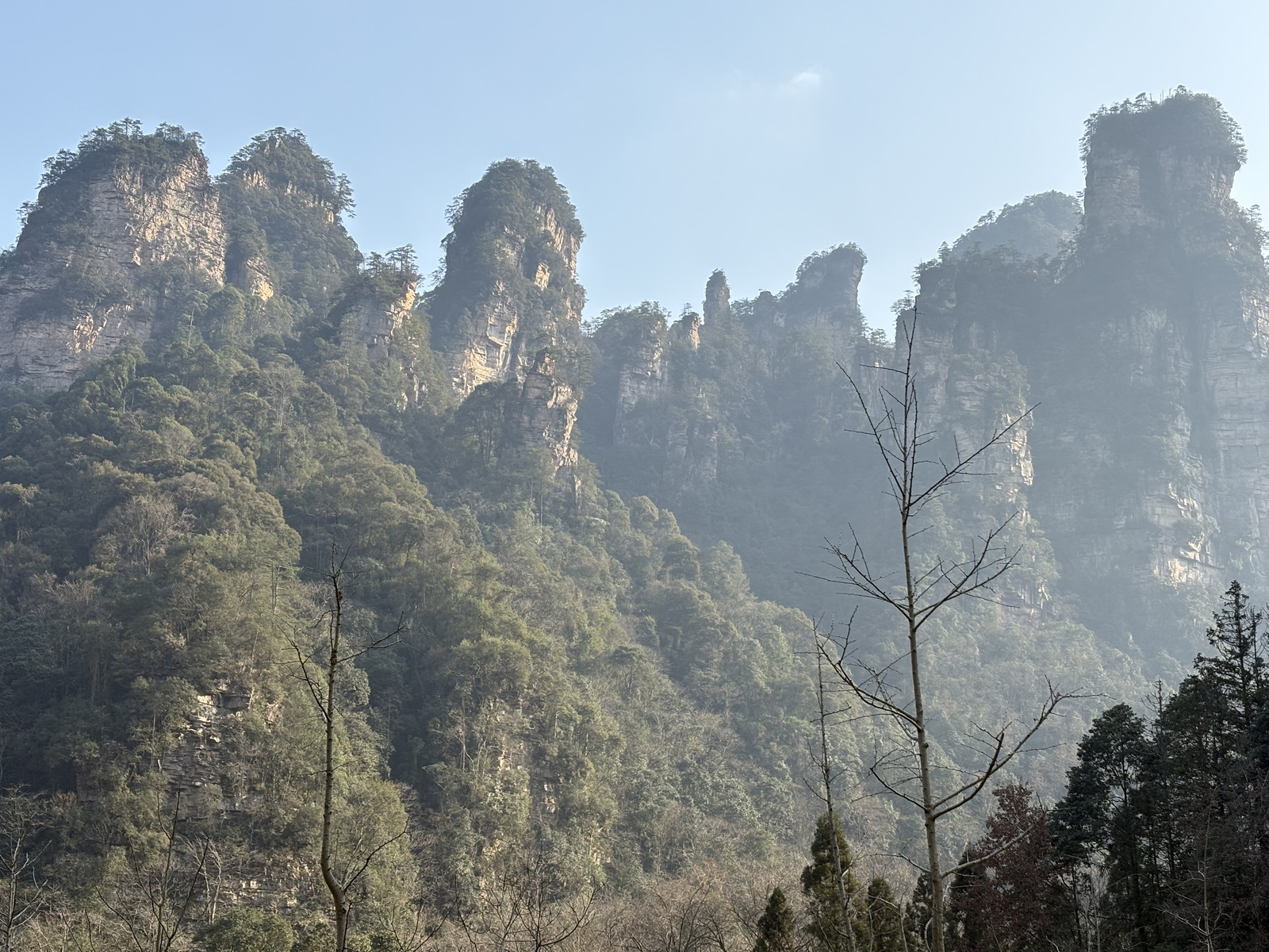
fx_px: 1906
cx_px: 634
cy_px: 476
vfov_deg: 28.0
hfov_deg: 36.8
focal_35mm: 52
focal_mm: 5.96
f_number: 1.6
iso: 32
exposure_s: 1/1453
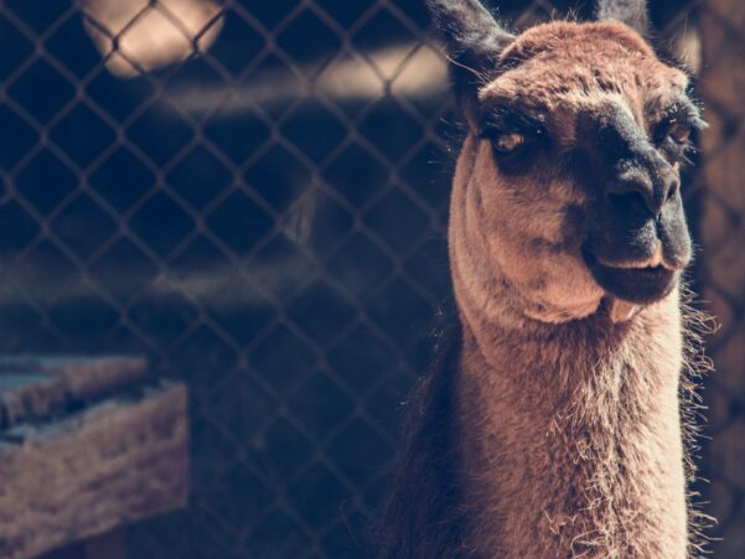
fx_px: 12700
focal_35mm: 590
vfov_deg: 2.5
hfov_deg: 3.4
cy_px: 204
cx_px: 307
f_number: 5.6
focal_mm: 240
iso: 100
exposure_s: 1/250
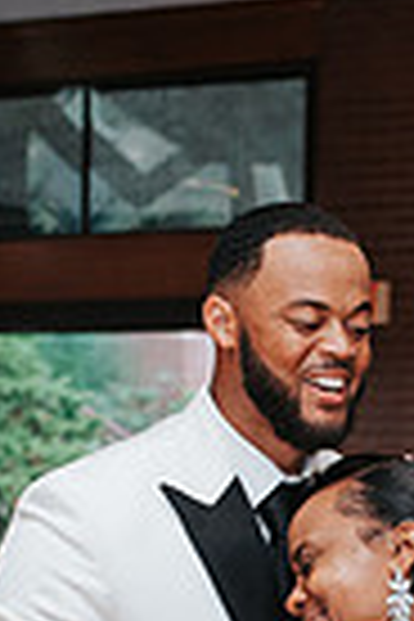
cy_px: 598
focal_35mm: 195
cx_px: 302
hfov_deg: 7.0
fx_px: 3363
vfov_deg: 10.5
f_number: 3.2
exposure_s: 1/200
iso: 1000
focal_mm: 35
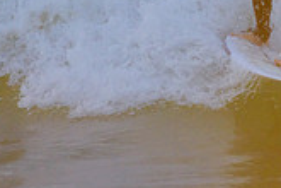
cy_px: -47
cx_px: 318
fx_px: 20582
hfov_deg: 0.8
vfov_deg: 0.5
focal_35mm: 2637
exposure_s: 1/1000
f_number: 5.6
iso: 560
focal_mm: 500
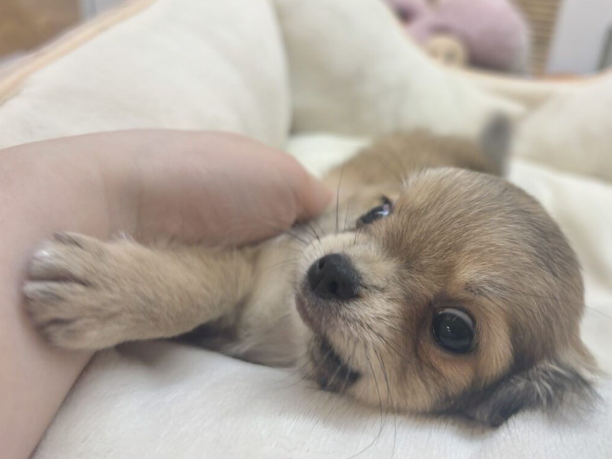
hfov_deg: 58.0
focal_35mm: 31
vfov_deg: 45.4
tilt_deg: -28.8
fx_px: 548
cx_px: 362
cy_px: 199
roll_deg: -7.1
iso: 50
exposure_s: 1/100
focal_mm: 5.96
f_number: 1.6
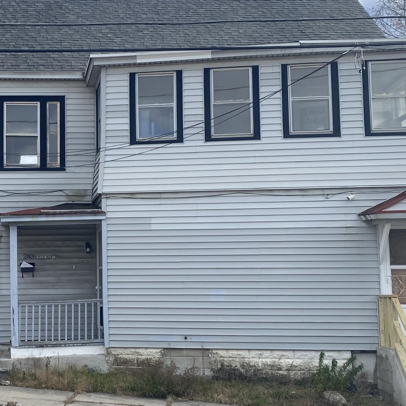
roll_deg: +0.3
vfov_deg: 29.1
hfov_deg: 28.0
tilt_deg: +6.0
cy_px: 210
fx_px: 783
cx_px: 39
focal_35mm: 59
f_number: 1.8
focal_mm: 4.25
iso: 32
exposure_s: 1/1484
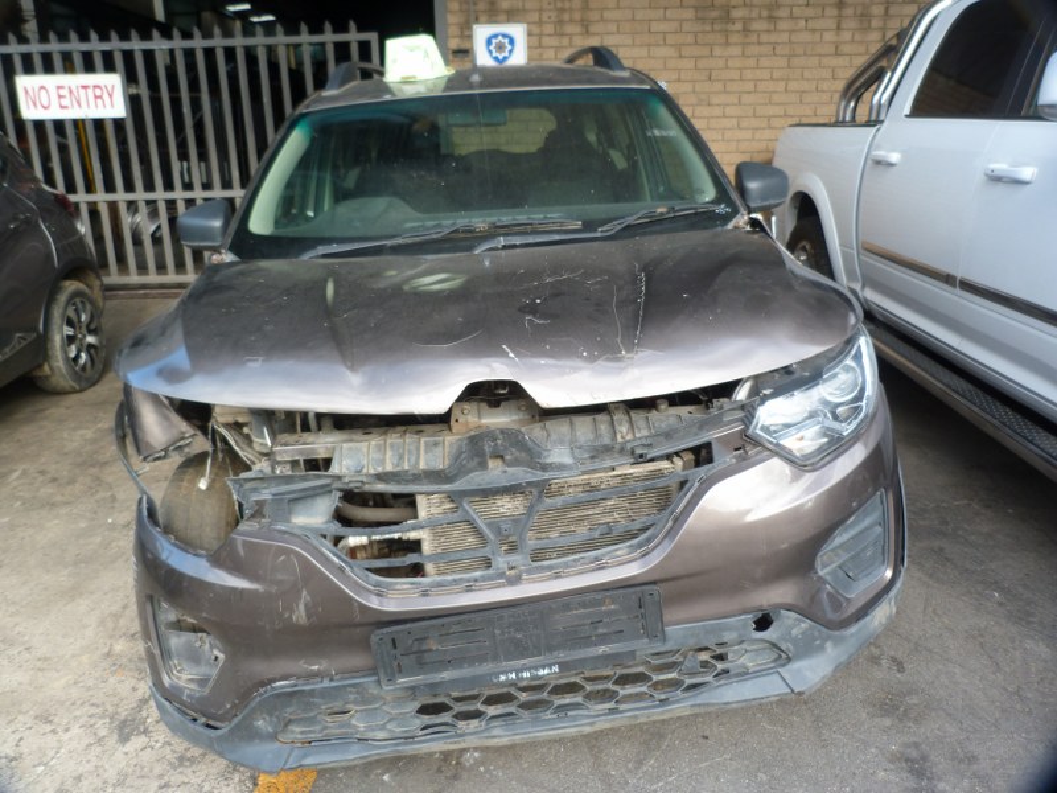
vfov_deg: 54.9
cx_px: 528
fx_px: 763
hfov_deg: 69.4
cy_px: 396
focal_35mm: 25
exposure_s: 1/100
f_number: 2.8
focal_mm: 4.5
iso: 80
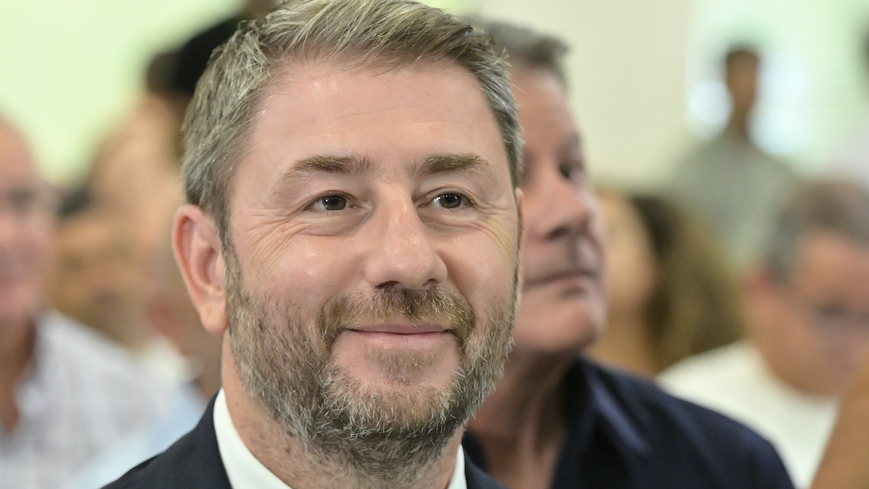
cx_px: 434
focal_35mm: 189
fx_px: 4355
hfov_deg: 11.4
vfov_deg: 6.4
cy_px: 287
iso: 3200
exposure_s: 1/200
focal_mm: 120
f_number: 4.5
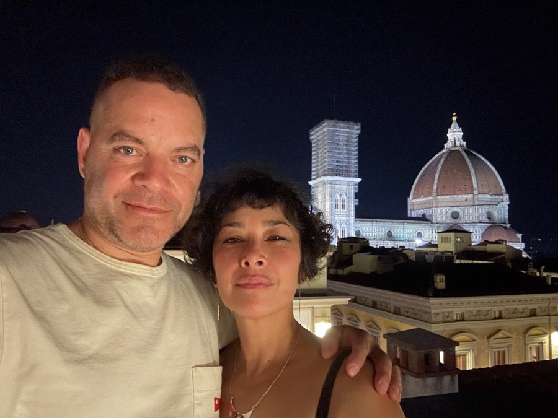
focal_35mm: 23
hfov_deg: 73.9
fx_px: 371
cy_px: 209
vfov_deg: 58.9
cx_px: 279
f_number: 1.9
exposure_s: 1/8
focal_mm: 2.69
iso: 800
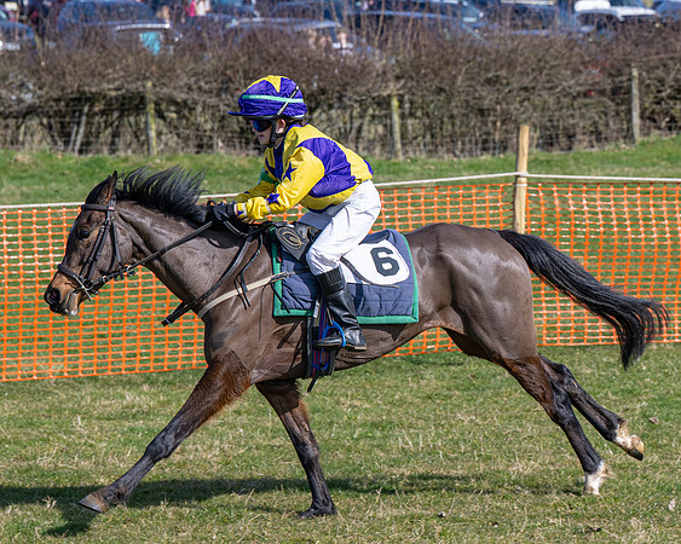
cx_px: 365
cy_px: 262
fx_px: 3160
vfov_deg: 9.8
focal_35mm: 157
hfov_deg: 12.3
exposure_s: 1/1250
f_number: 5
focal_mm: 86
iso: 200
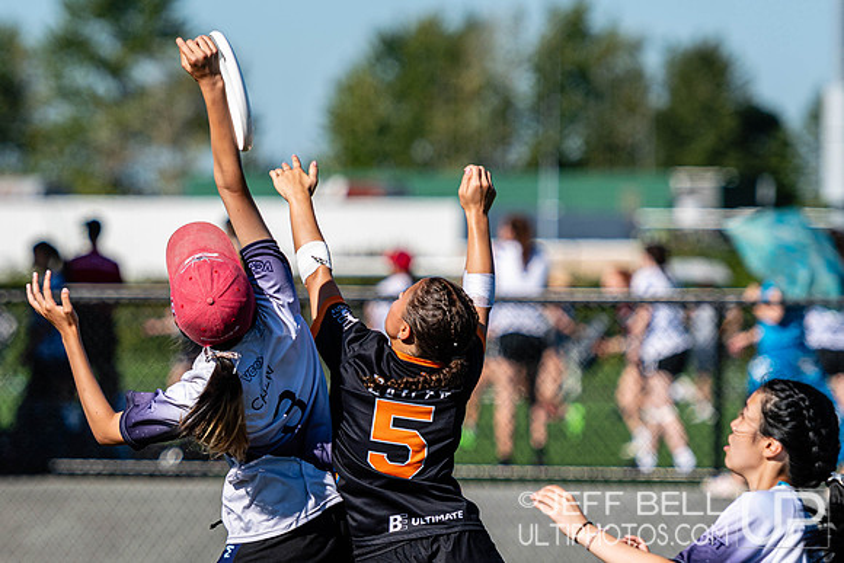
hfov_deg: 6.3
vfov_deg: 4.2
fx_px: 7698
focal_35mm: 328
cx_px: 352
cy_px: 281
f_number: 3.2
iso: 100
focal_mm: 165
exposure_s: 1/2000
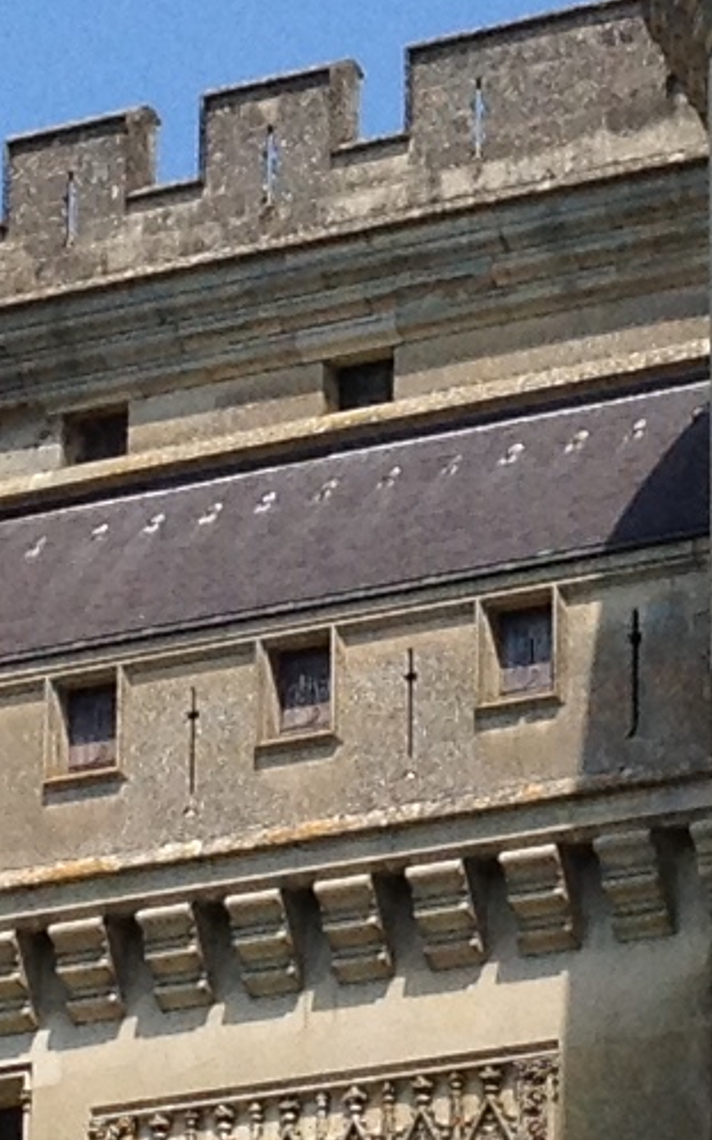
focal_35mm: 243
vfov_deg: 8.6
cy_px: 421
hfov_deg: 5.4
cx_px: 623
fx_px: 7549
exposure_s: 1/1623
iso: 50
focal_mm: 4.28
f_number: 2.4
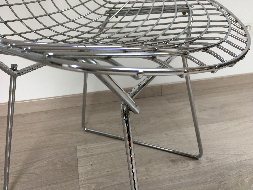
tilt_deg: -27.5
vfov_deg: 48.2
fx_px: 212
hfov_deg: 61.7
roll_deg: +0.0
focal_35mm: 29
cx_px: 126
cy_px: 95
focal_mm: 4.15
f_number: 2.2
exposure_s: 1/33
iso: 25
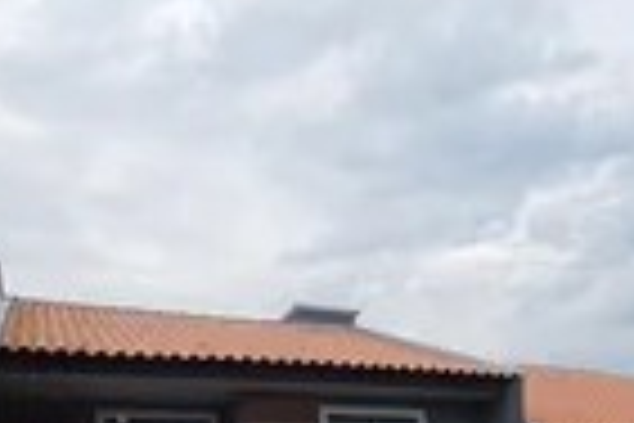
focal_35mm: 37
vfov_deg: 28.6
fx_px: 652
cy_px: 565
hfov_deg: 51.7
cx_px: 265
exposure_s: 1/60
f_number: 2.2
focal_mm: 1.74
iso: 50
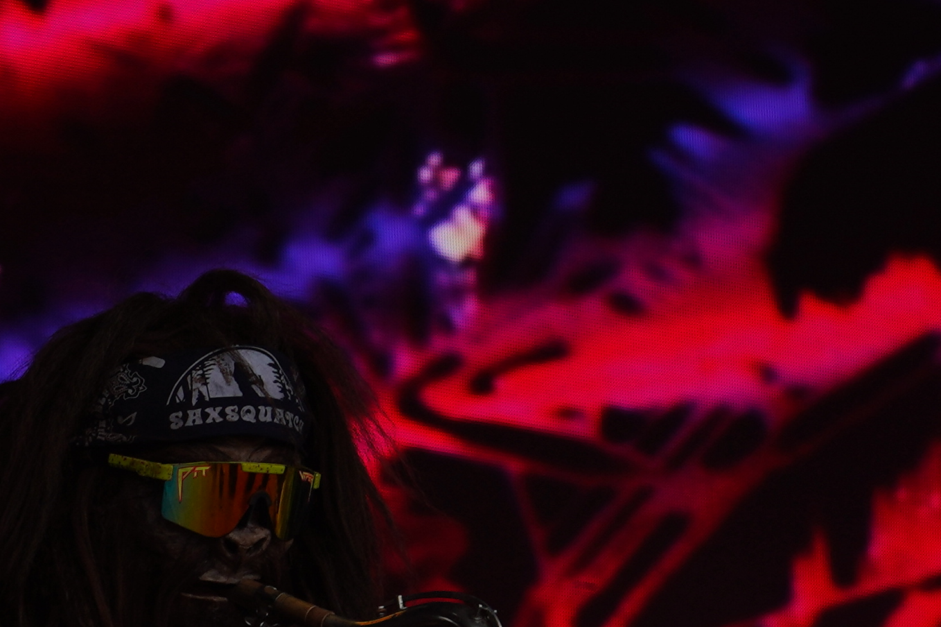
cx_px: 743
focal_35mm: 430
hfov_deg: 4.8
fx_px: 11240
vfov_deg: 3.2
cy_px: 1245
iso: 100
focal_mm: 105
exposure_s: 1/320
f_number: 6.3
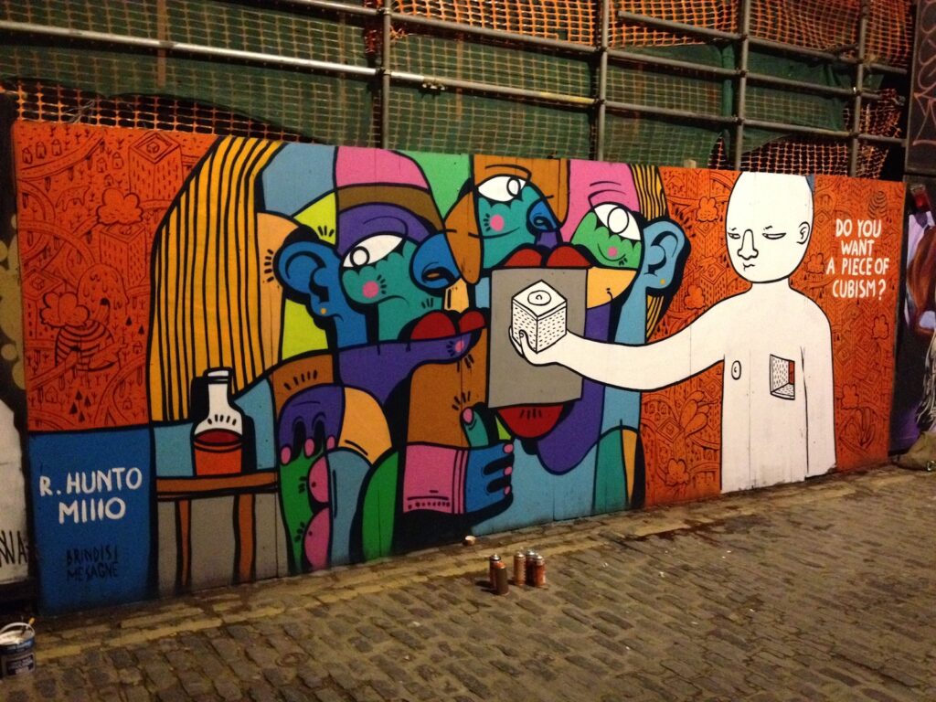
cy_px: 351
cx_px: 468
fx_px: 946
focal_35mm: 35
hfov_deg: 52.6
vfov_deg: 40.7
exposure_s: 1/15
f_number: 2.4
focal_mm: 4.28
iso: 800
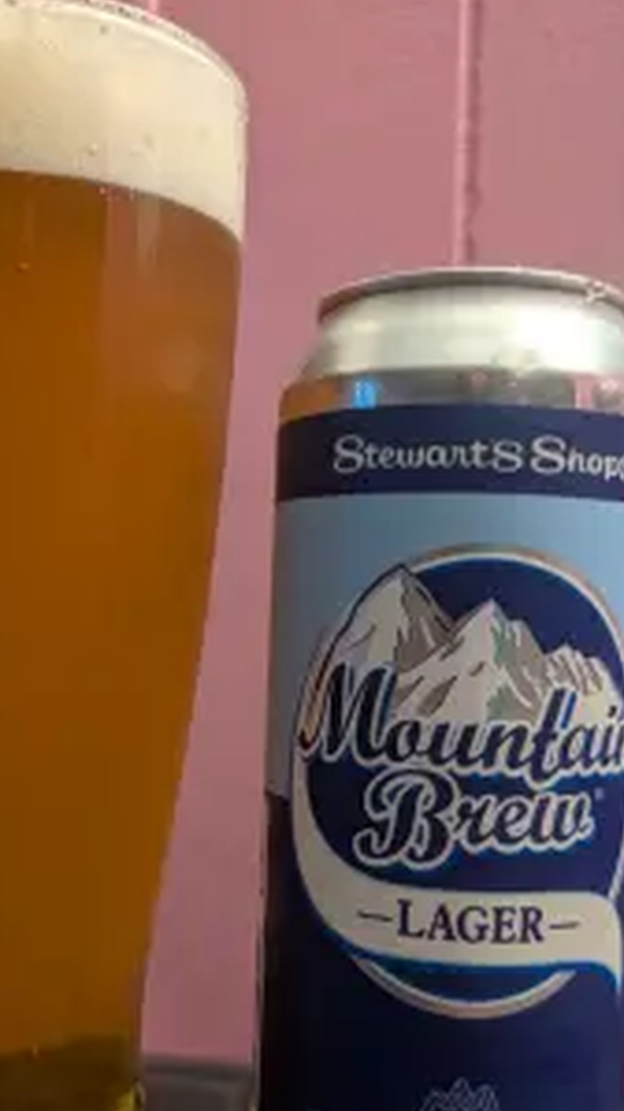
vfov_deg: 56.3
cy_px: 661
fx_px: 1030
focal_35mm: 35
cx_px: 228
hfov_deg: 33.5
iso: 367
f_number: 1.68
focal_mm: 6.9
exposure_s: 1/24
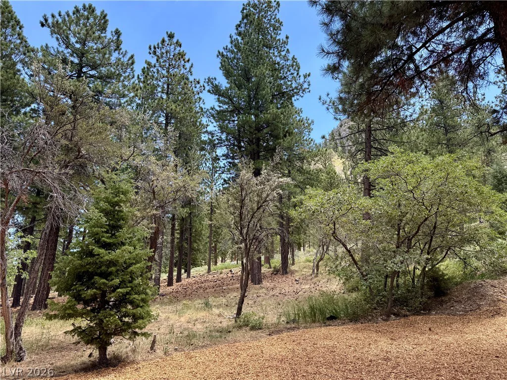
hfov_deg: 71.6
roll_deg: +0.8
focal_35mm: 24
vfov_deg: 56.8
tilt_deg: +15.2
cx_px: 254
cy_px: 190
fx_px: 352
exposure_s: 1/1869
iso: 80
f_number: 1.78
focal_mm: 6.76
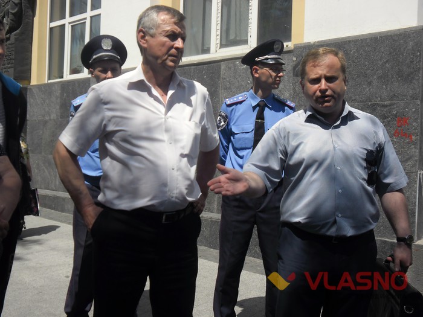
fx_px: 452
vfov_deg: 38.7
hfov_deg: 50.1
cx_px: 212
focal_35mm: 37
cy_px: 158
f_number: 4
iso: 80
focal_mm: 6.6
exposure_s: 1/899
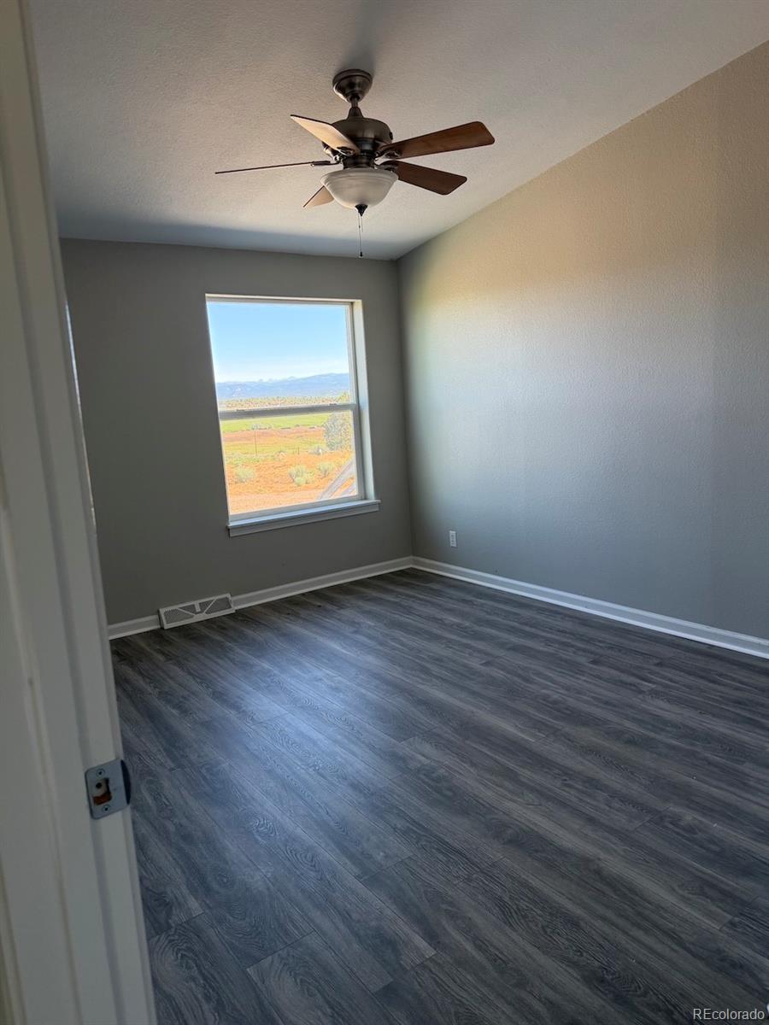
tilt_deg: -8.8
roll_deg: +3.3
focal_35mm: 24
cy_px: 512
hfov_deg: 56.8
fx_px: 711
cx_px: 384
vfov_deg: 71.6
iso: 200
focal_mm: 6.76
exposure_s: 1/231
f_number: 1.78
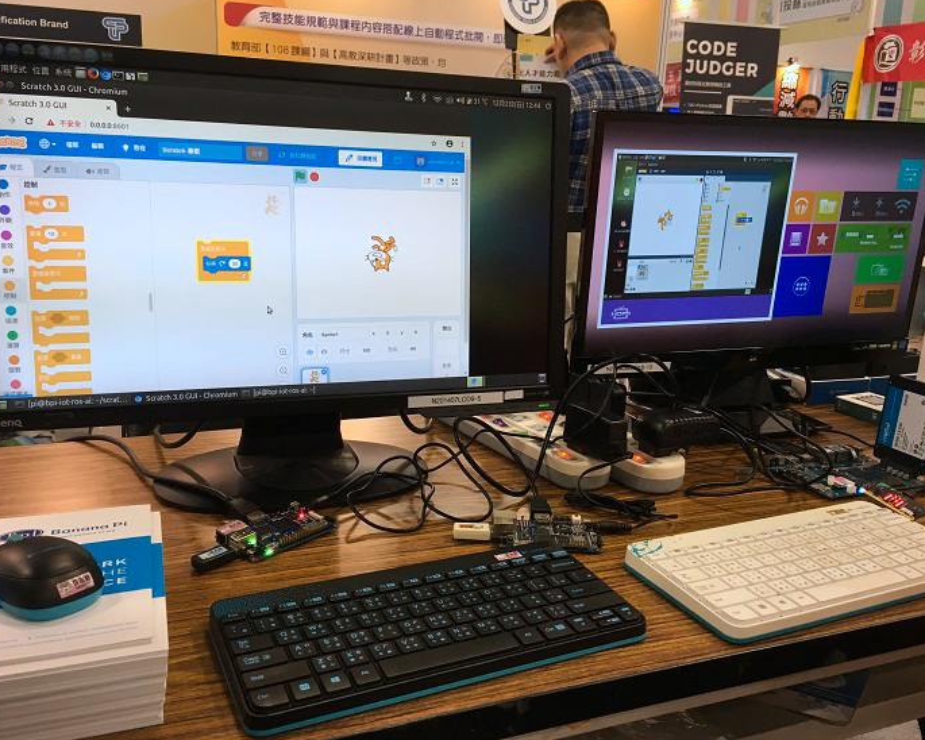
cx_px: 470
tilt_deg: -14.0
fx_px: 849
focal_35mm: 31
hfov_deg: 57.2
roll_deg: -2.7
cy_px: 363
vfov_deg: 47.1
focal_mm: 4.15
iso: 50
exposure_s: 1/30
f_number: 2.2
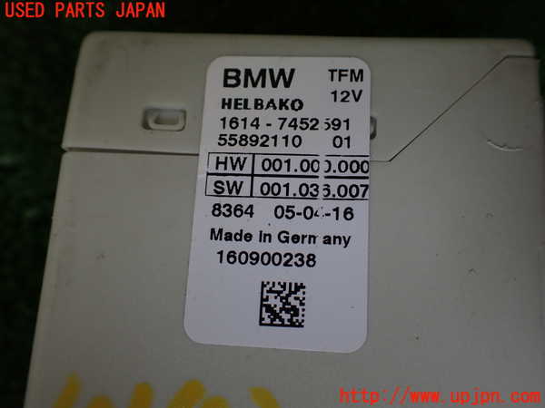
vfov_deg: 46.8
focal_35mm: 30
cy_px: 204
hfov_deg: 60.0
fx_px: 472
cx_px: 272
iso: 100
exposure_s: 1/160
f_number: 2.3
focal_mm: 5.4
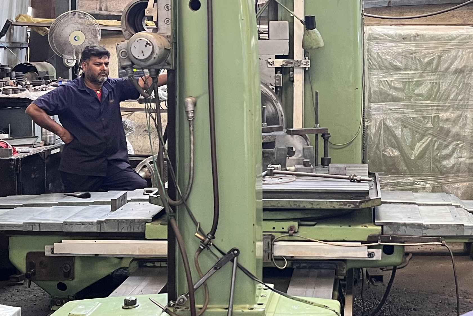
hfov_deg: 30.6
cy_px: 102
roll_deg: +0.0
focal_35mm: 65
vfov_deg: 20.8
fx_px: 854
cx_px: 329
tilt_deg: -3.4
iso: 320
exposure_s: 1/50
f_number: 1.6
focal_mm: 5.1
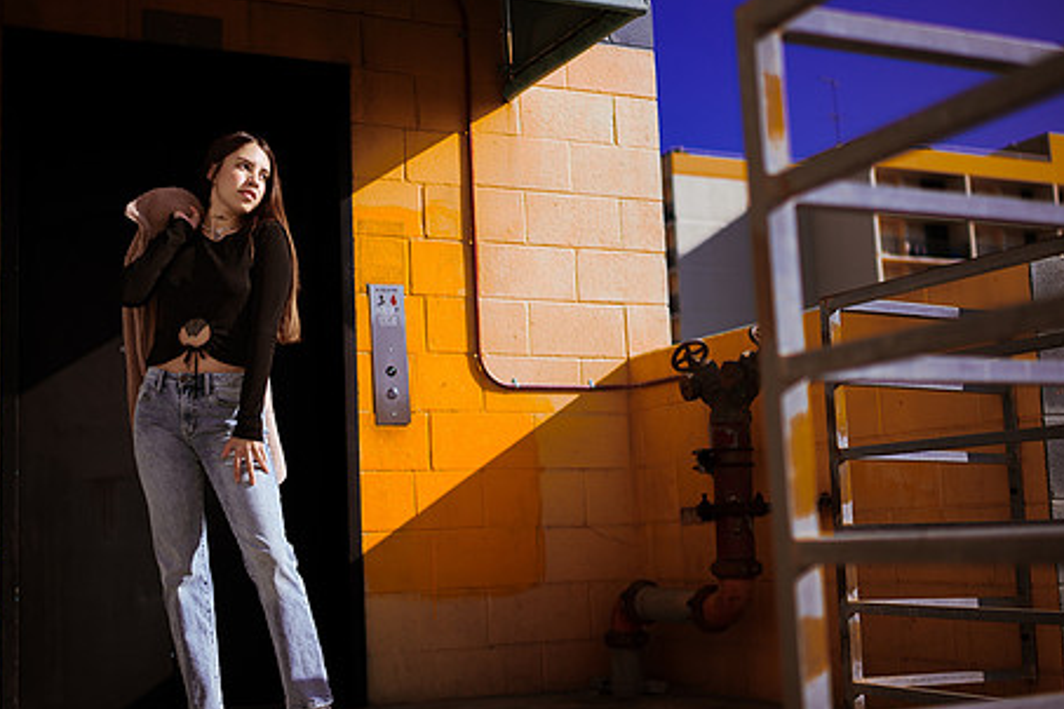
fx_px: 1389
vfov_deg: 28.6
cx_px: 406
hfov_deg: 41.6
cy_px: 379
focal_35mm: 47
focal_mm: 35
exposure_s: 1/4000
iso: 50
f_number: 1.8
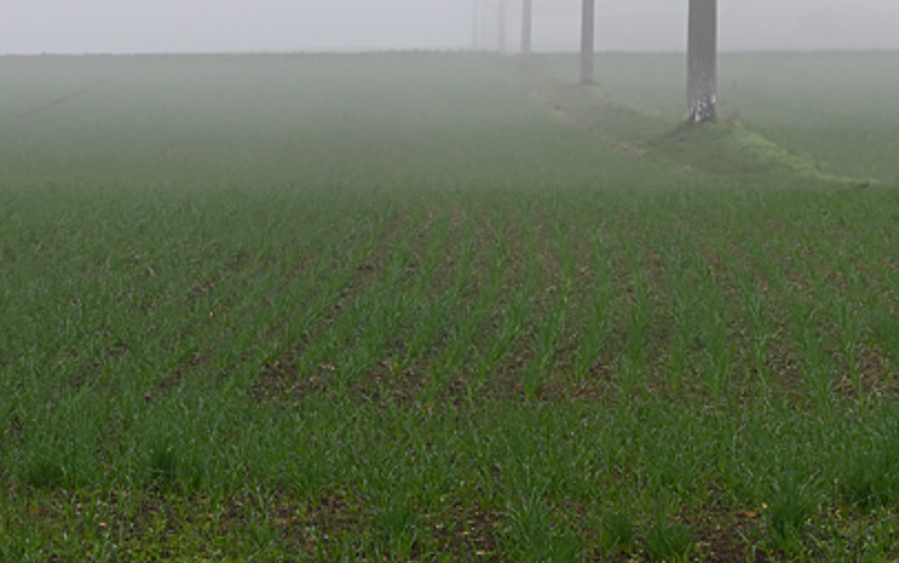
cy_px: -426
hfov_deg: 13.4
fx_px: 3823
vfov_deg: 8.1
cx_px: 636
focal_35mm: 156
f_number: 8
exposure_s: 1/250
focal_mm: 46
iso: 200
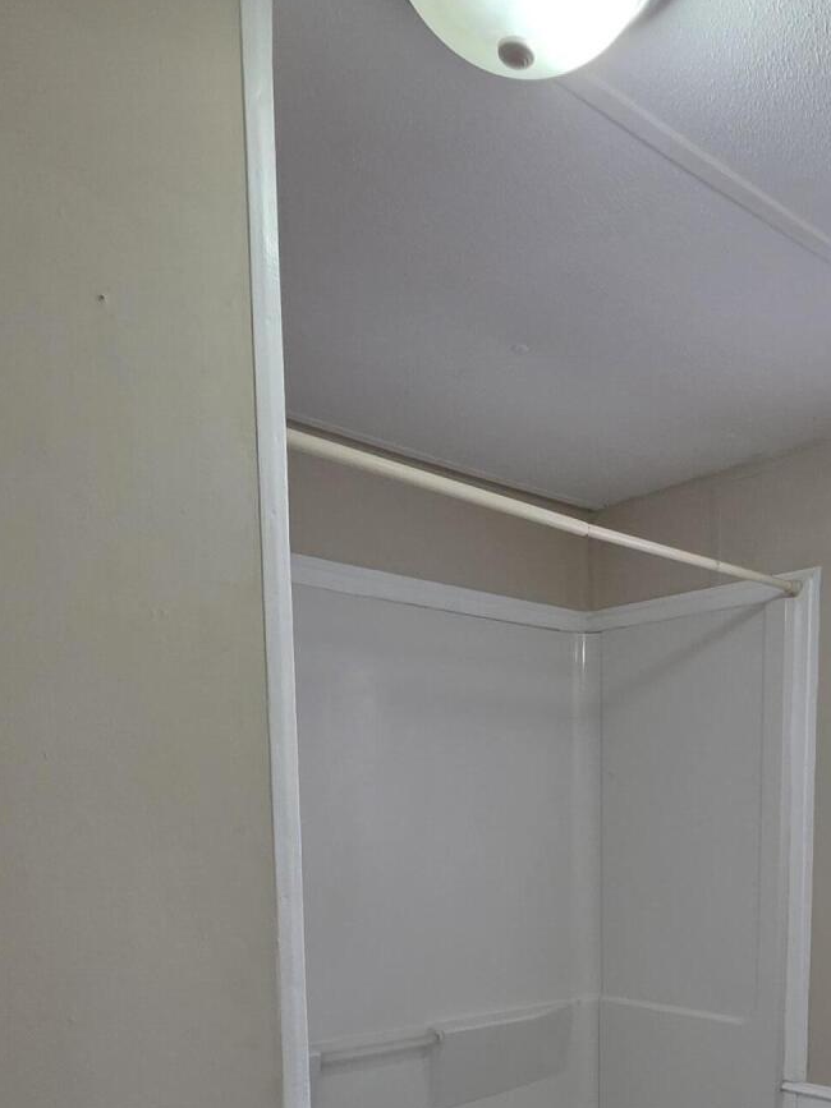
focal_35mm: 30
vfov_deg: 54.4
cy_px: 938
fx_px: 960
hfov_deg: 44.8
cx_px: 647
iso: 250
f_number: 1.9
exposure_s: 1/120
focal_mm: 2.2
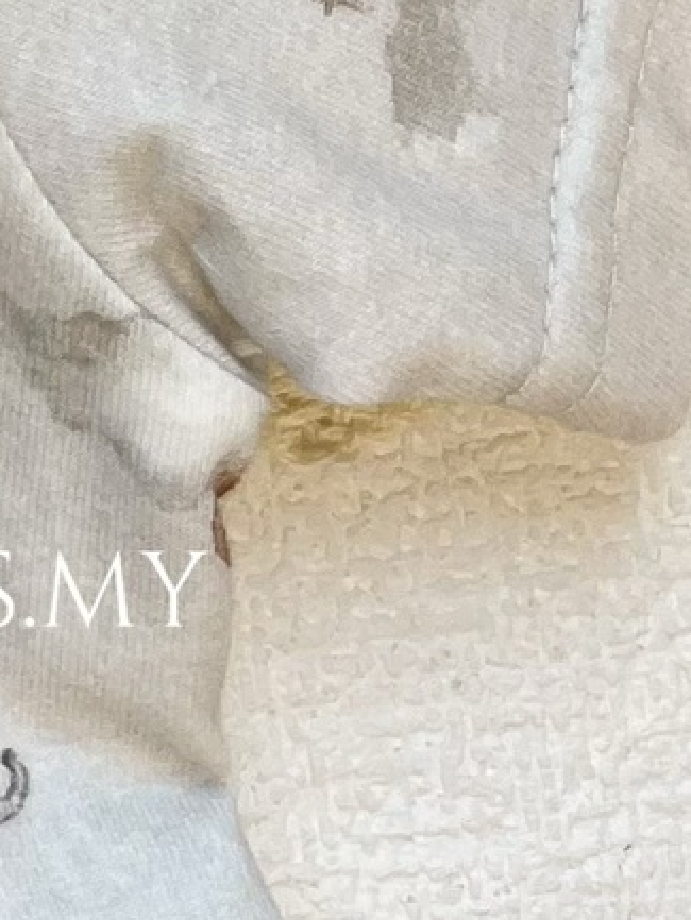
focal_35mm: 144
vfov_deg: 12.9
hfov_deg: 8.9
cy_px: -516
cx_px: -1197
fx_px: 3831
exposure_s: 1/210
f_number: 1.6
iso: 40
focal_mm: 5.1
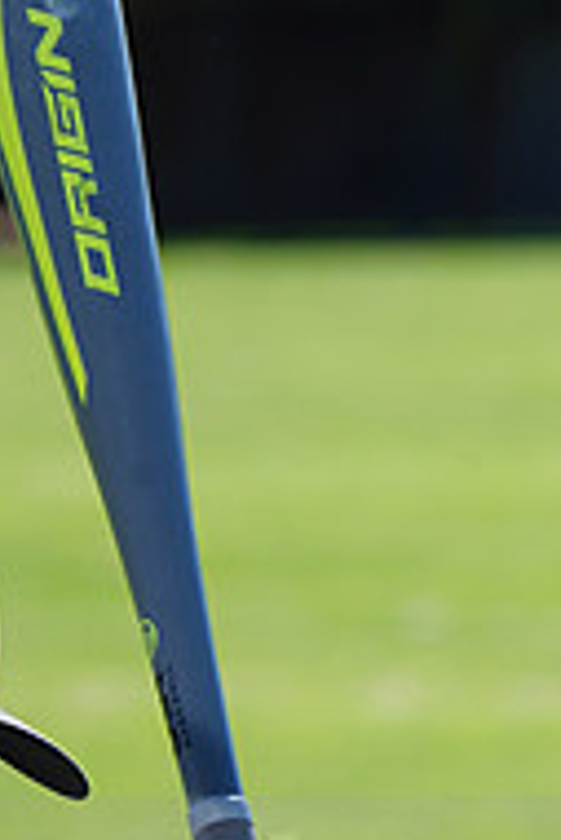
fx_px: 13812
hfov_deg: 2.3
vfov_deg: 3.5
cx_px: -148
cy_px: 858
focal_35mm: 592
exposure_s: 1/250
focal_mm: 194
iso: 200
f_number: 9
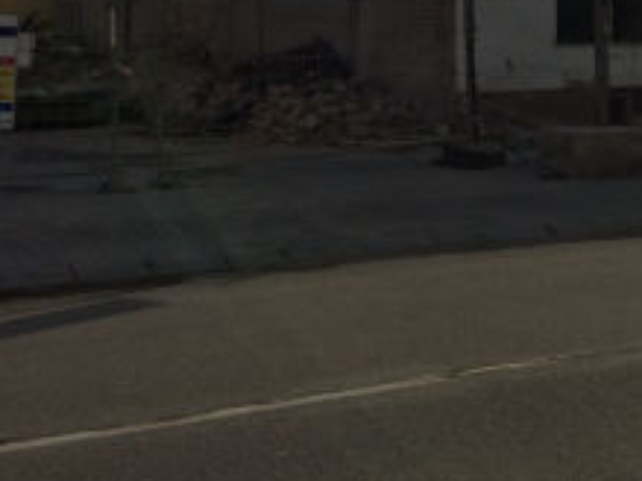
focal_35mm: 79
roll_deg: +0.0
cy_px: -43
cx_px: 750
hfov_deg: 22.9
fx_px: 1464
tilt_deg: +0.8
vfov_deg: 18.0
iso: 32
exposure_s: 1/5128
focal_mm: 4.15
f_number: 2.2
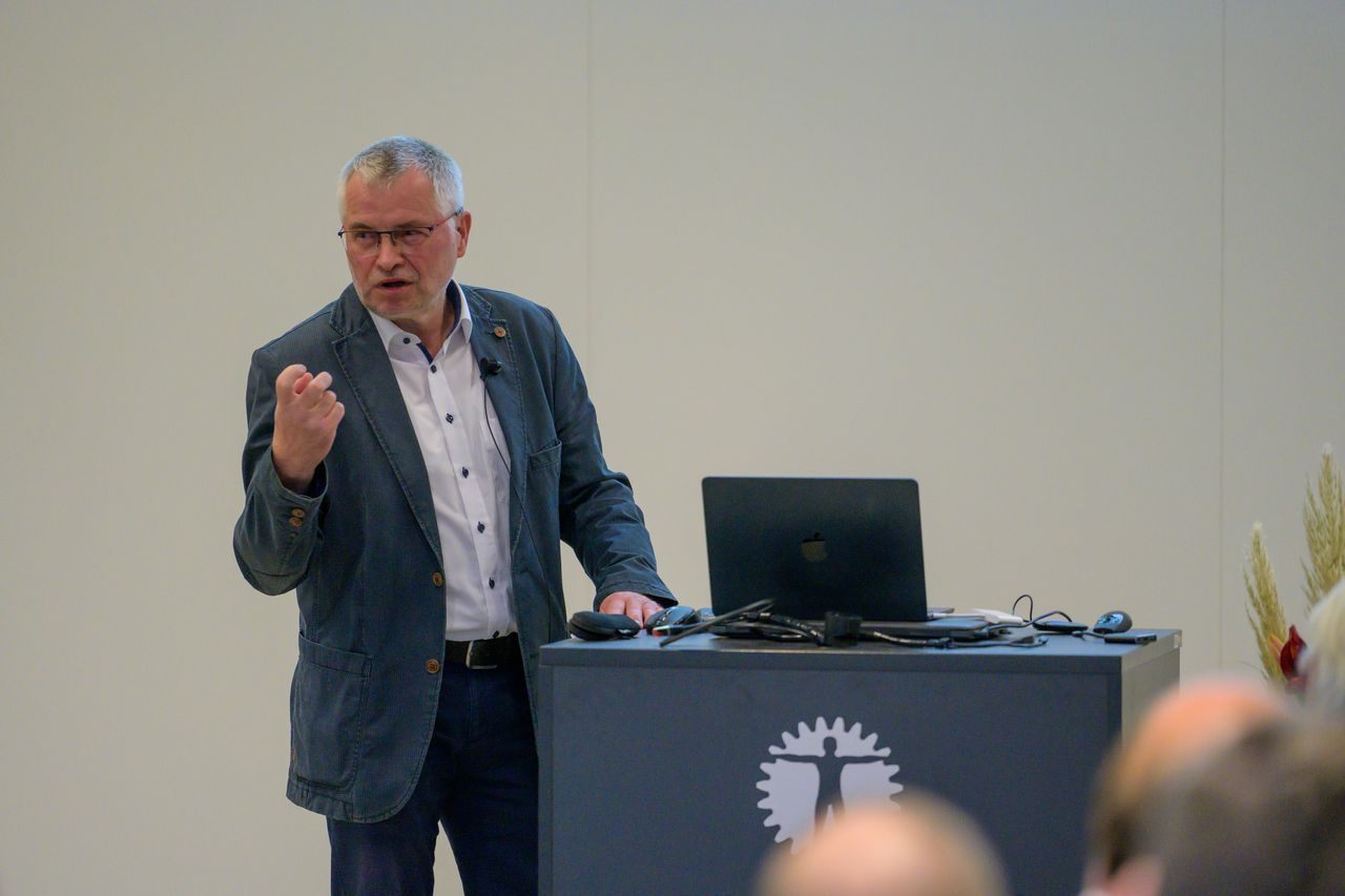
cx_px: 672
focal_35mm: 200
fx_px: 7471
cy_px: 448
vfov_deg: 6.9
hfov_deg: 10.3
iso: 3200
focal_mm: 200
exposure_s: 1/320
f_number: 2.8
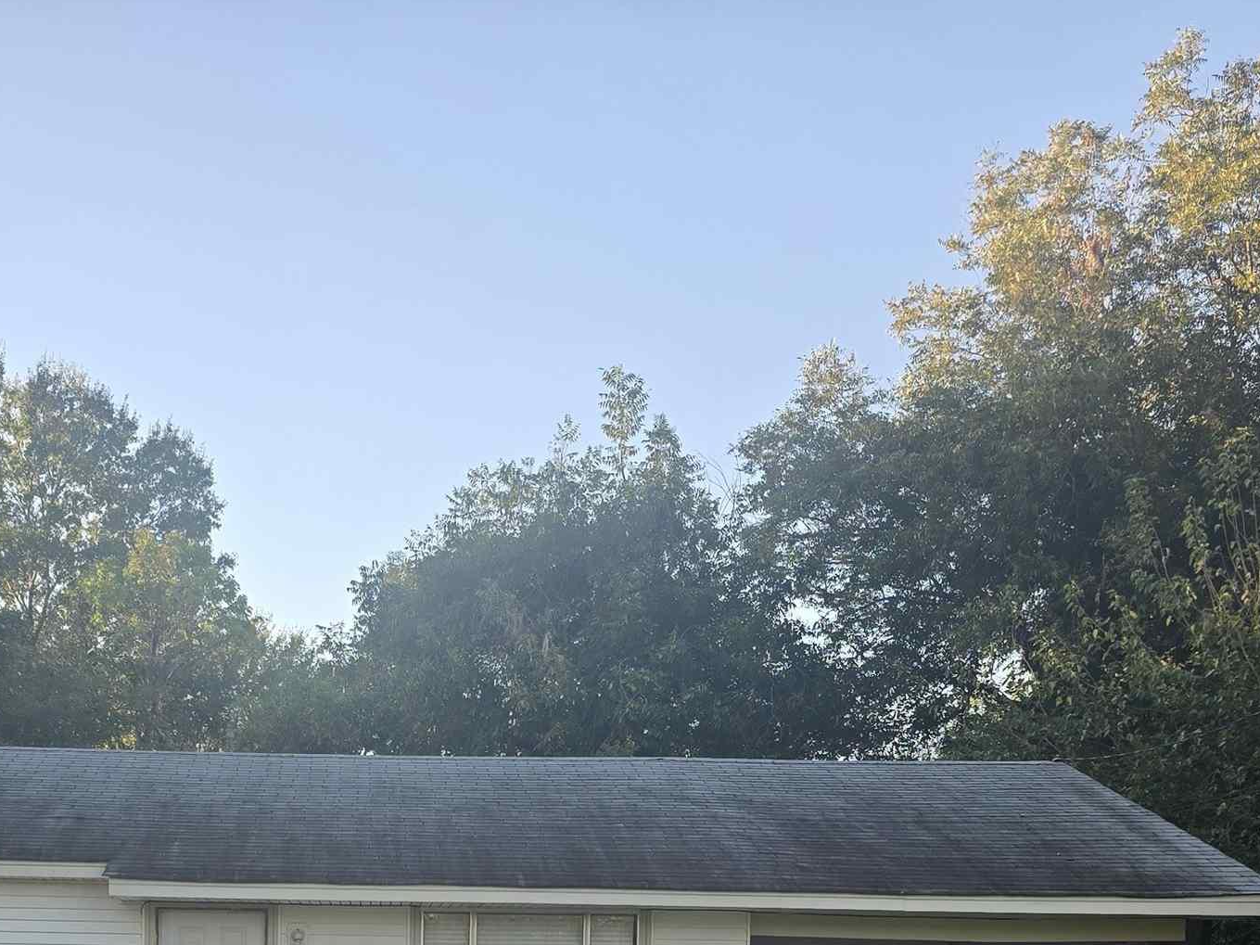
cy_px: 1049
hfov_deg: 36.1
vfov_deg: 25.8
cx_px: 344
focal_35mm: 52
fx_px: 1893
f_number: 1.7
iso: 20
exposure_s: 1/180
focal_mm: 6.3
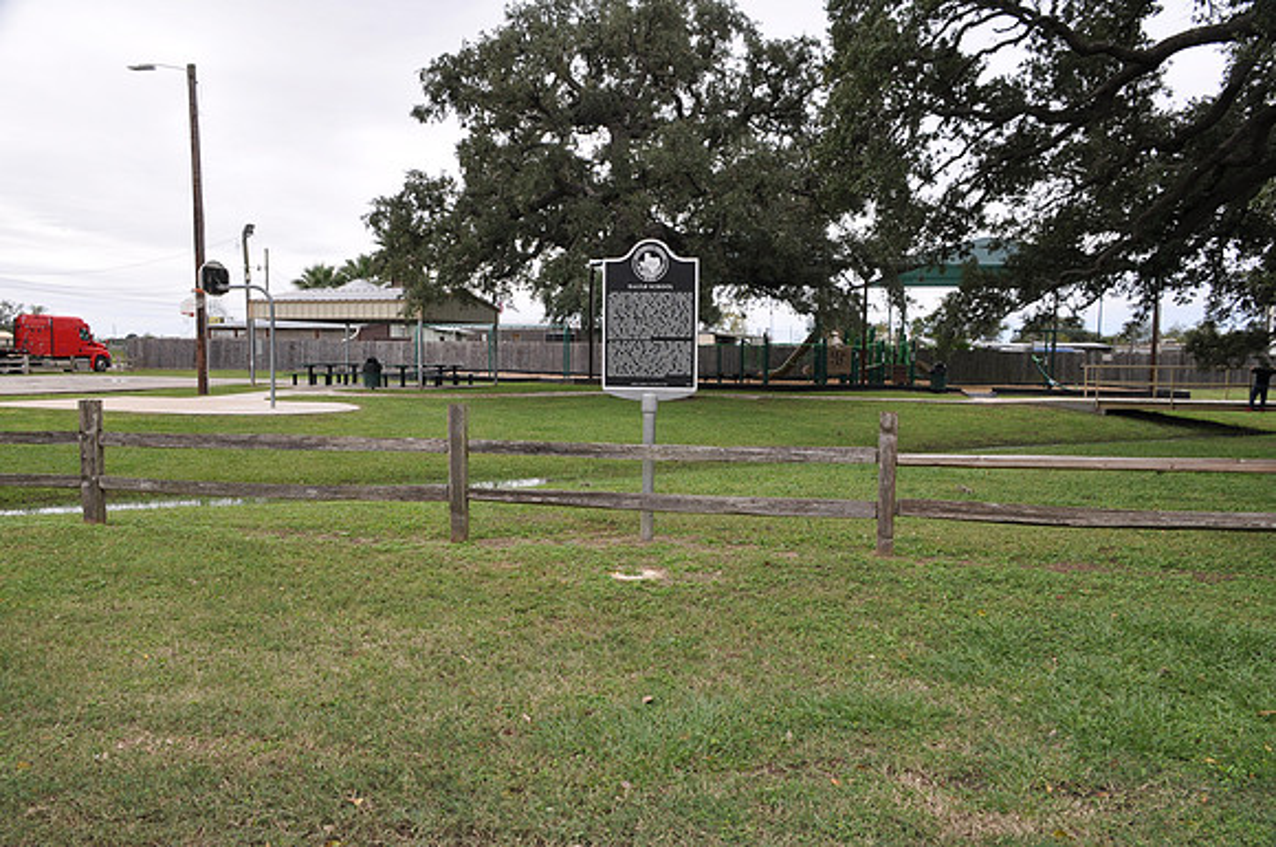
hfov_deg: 62.0
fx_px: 1062
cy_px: 424
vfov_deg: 43.5
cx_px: 638
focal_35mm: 30
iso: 200
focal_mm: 20
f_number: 9
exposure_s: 1/80
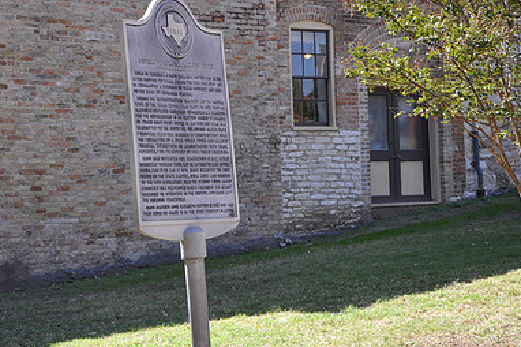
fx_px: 1316
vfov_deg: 15.0
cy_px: 185
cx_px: 194
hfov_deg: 22.3
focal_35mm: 91
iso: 320
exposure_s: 1/125
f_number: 5.6
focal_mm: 40
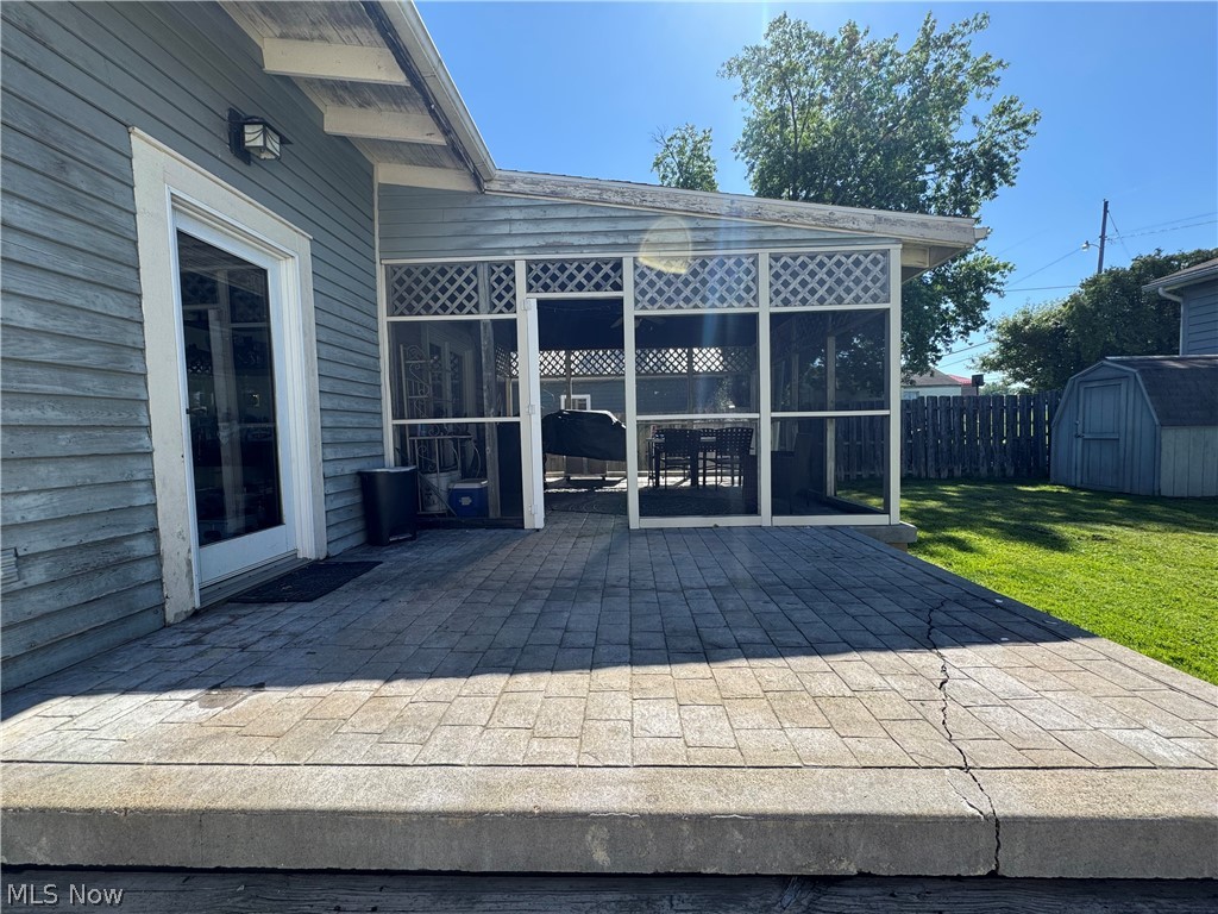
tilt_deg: -3.2
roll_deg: +1.3
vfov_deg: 85.7
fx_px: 493
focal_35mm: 14
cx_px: 609
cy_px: 457
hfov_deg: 102.1
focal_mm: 2.22
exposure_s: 1/541
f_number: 2.2
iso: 40
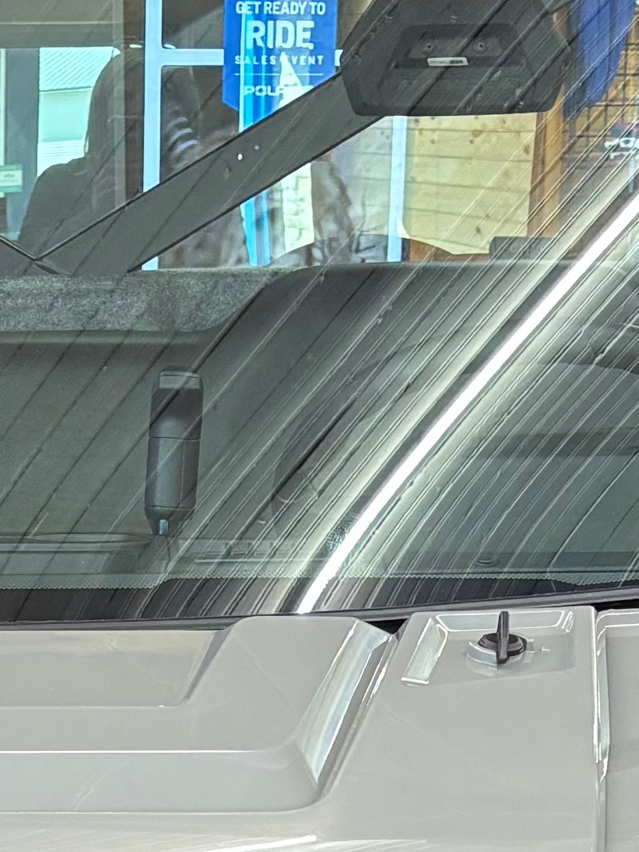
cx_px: -18
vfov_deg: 15.5
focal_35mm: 119
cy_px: 1193
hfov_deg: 12.3
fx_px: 2929
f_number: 1.6
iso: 160
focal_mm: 5.96
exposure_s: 1/60
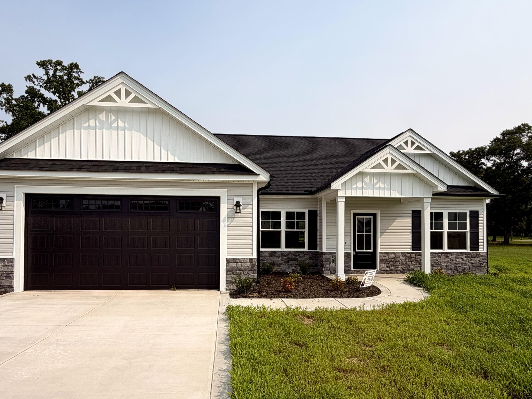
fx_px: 338
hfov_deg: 76.4
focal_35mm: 22
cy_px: 240
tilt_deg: -0.6
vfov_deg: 60.6
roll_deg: -0.6
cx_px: 258
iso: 20
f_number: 2.2
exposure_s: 1/1368
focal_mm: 2.22
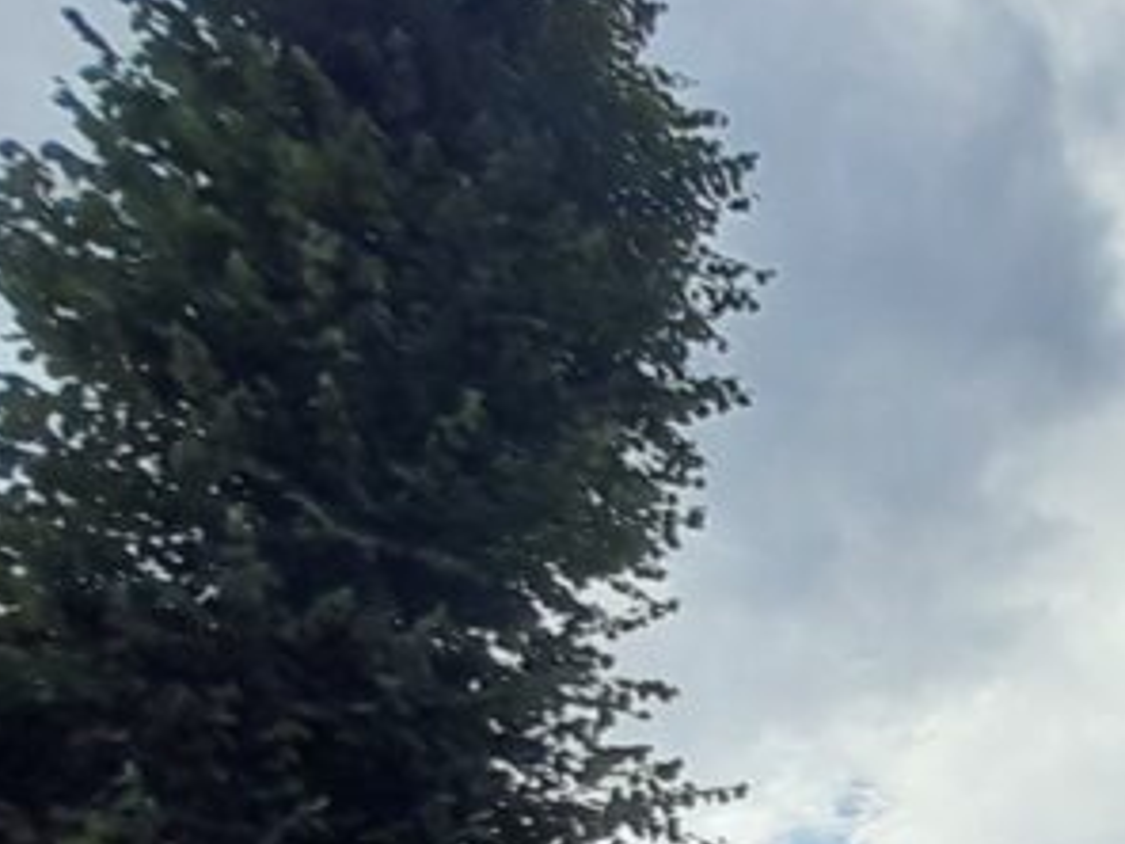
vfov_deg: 29.1
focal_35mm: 45
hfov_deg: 33.1
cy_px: 928
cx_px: 1399
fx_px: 1462
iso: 40
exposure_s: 1/2273
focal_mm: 1.13
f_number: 2.2
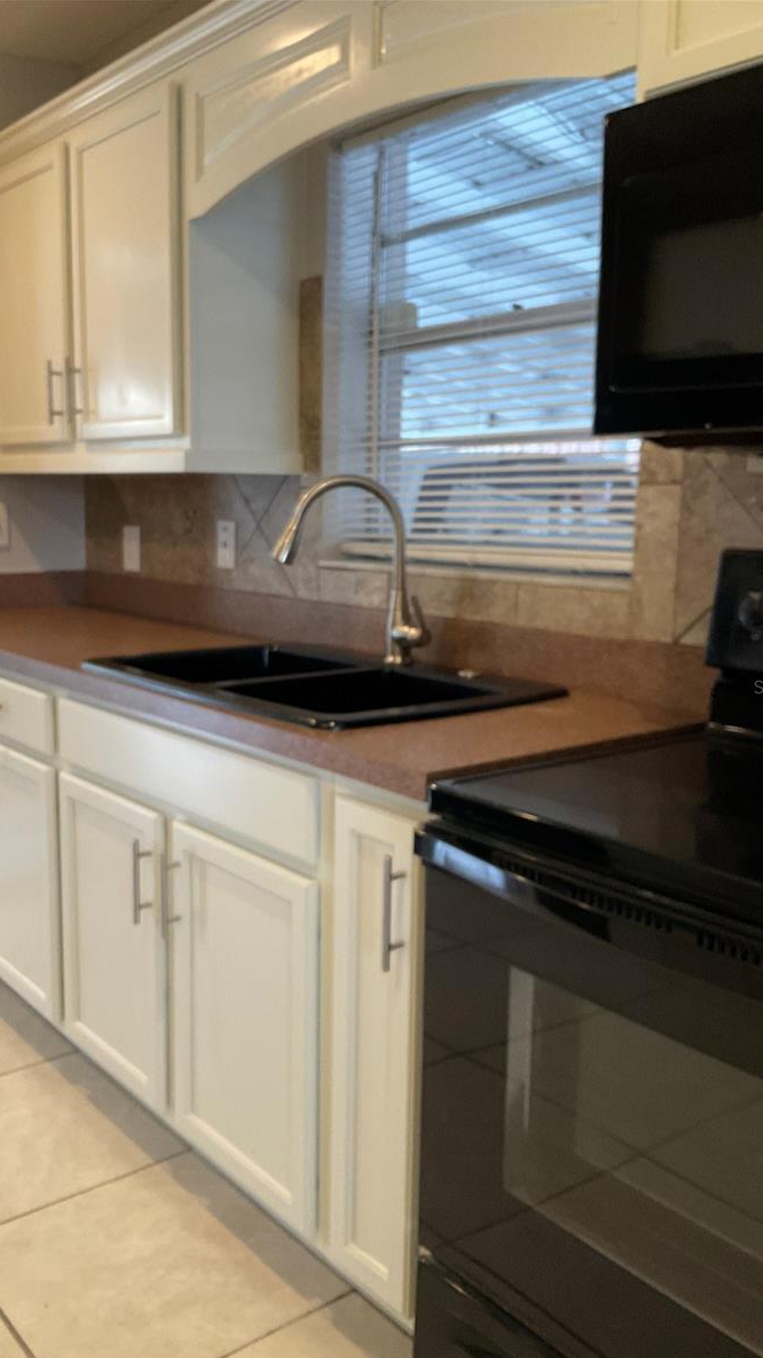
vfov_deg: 61.0
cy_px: 686
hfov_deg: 36.6
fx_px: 1152
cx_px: 320
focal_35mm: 32
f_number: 1.8
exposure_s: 1/60
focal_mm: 3
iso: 64
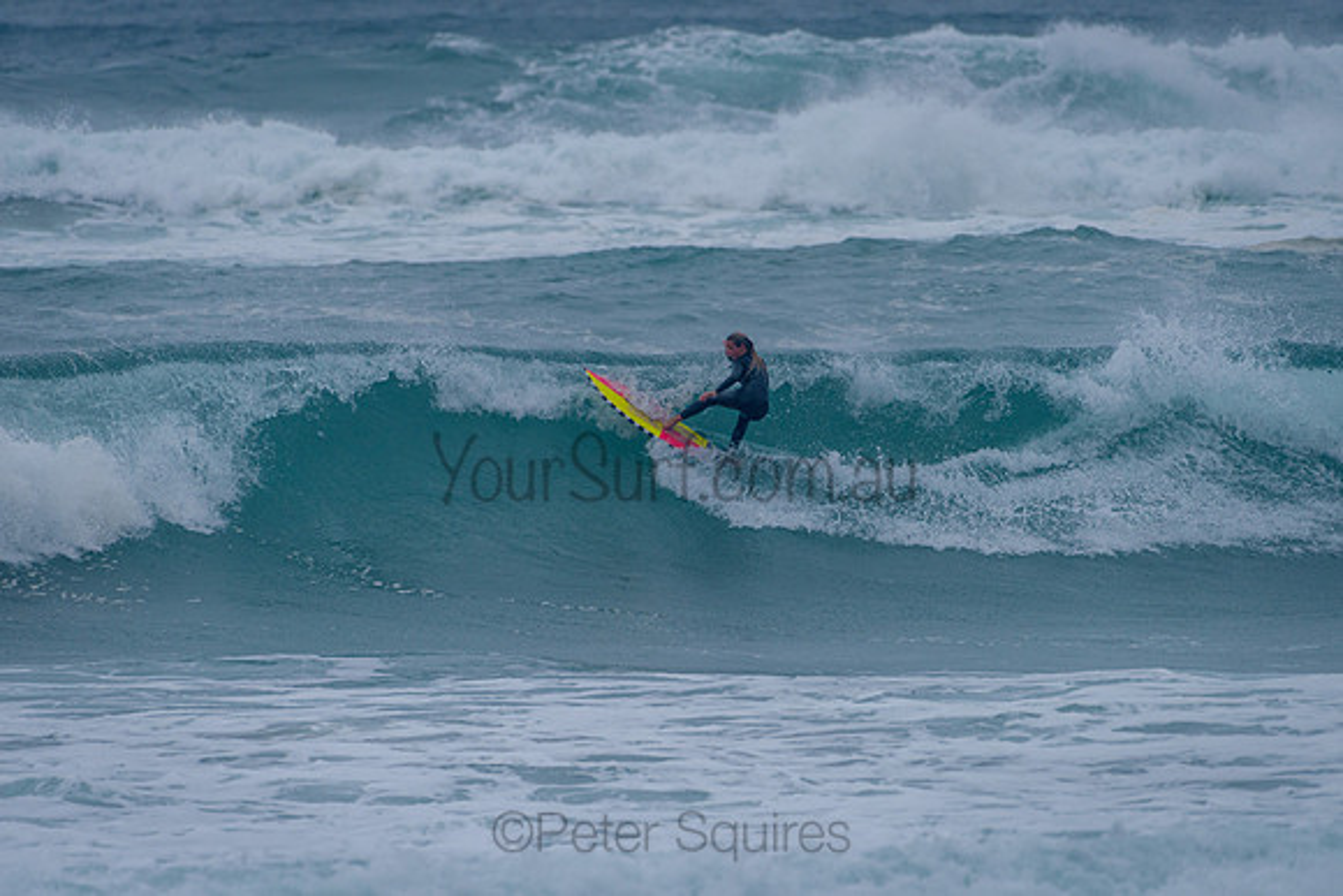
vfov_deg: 2.2
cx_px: 672
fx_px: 22855
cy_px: 448
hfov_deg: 3.4
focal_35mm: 613
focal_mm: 500
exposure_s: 1/2000
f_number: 5.6
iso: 400
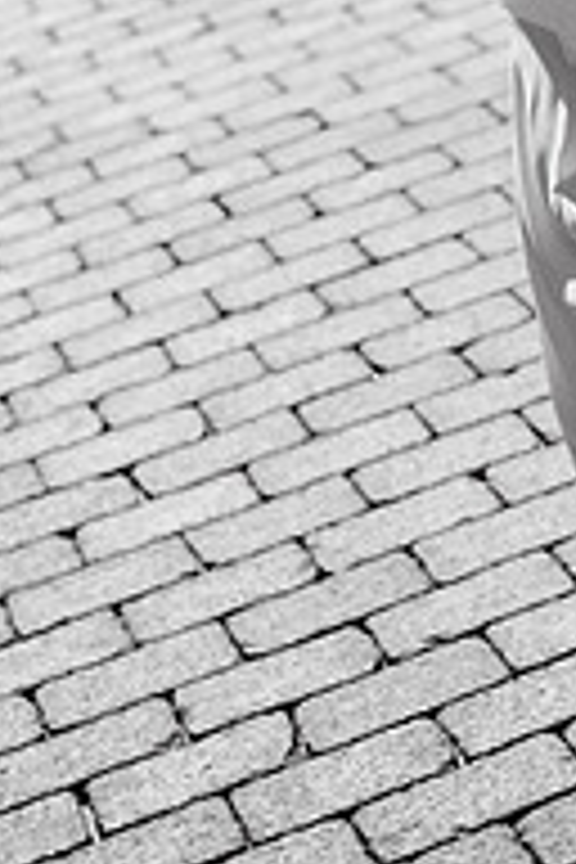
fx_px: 2808
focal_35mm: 117
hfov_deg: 11.7
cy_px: -32
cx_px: 392
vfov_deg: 17.0
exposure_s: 1/4000
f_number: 2.8
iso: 200
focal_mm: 50
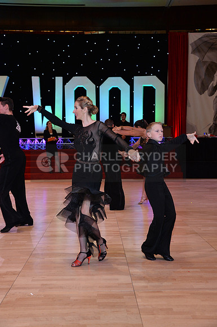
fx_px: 435
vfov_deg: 41.2
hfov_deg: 28.0
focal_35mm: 48
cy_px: 164
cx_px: 108
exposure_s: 1/250
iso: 2000
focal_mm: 48
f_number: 5.6
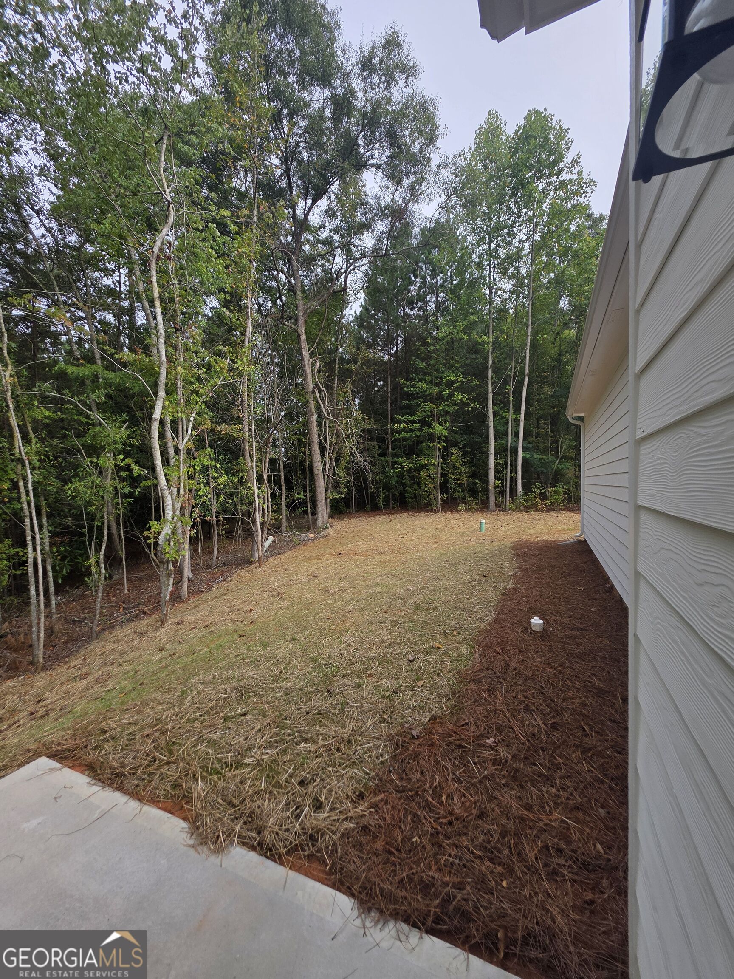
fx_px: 368
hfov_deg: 89.9
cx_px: 367
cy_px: 490
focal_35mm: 13
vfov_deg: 106.2
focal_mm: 2.2
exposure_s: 1/287
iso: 40
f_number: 1.9
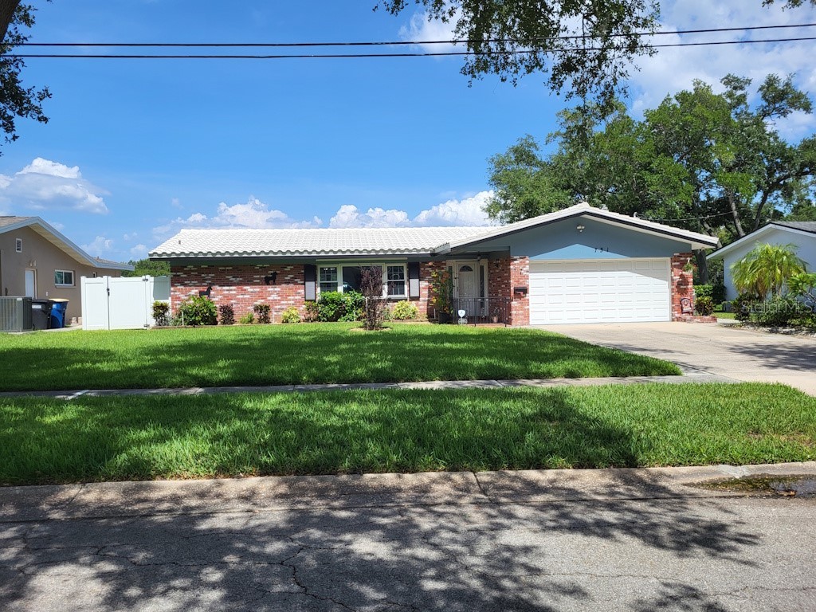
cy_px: 306
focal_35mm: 26
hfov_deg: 67.3
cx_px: 408
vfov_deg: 53.1
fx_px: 613
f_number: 1.8
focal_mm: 5.4
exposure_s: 1/2365
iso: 40
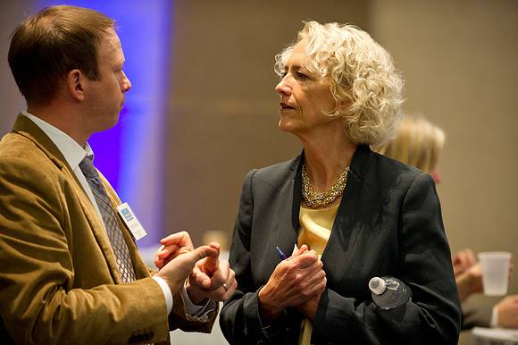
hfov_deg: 15.2
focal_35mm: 135
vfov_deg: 10.1
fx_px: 1941
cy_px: 172
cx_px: 259
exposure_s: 1/100
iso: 2500
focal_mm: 135
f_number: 2.8
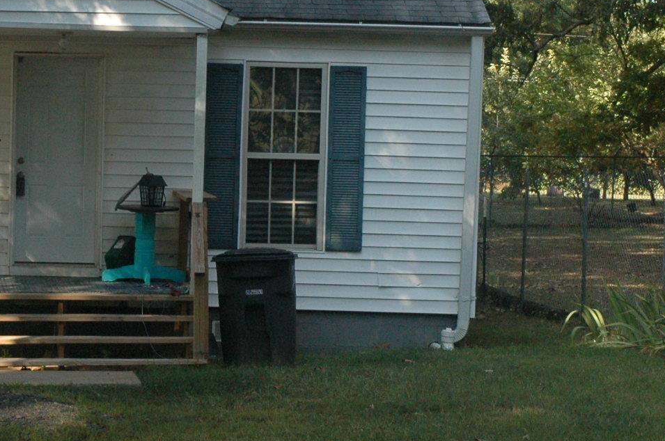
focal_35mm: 123
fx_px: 2272
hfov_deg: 16.3
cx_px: 17
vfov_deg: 11.1
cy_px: 174
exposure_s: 1/250
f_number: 8
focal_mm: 35
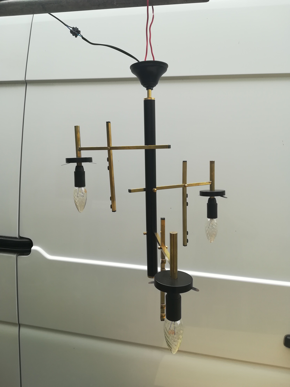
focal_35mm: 26
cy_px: 194
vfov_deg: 67.3
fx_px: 290
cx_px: 145
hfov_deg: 53.1
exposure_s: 1/195
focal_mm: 3.83
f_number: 2.2
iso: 50
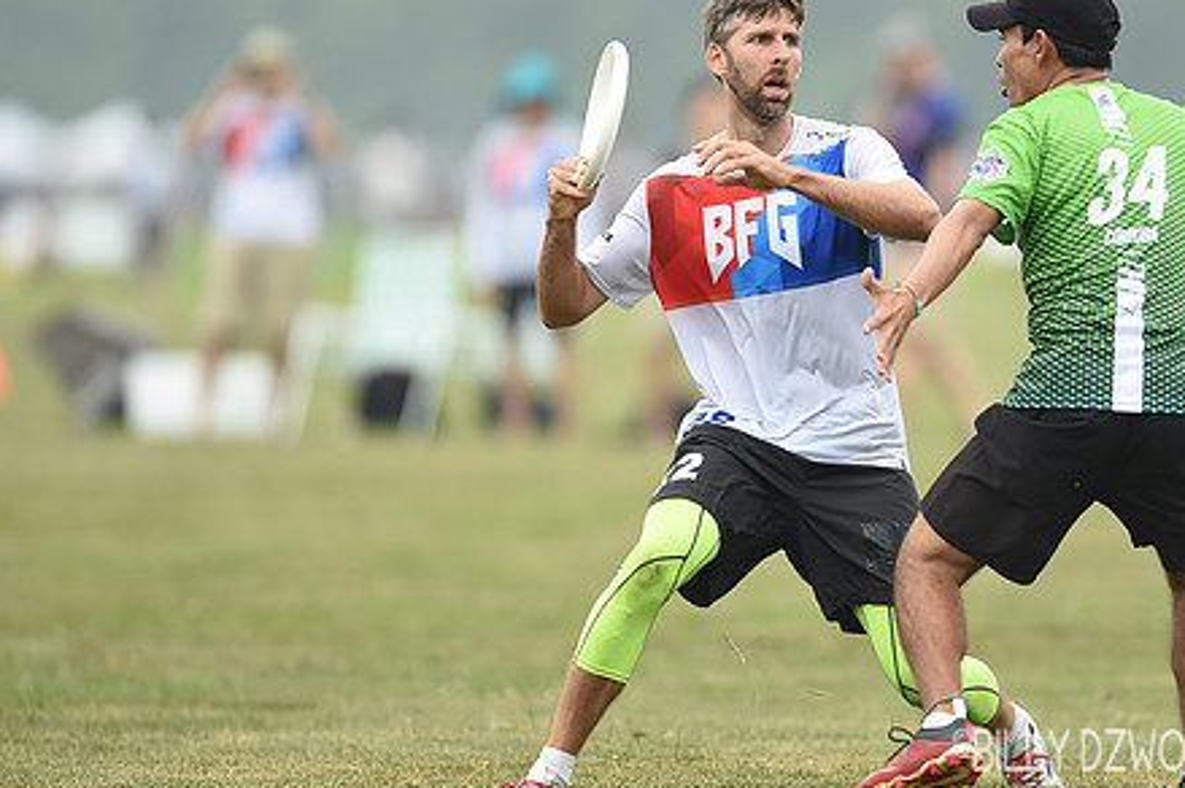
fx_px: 17366
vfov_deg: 2.6
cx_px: 780
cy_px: 341
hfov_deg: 3.9
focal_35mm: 528
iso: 500
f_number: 2.8
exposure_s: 1/1000
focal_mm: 400
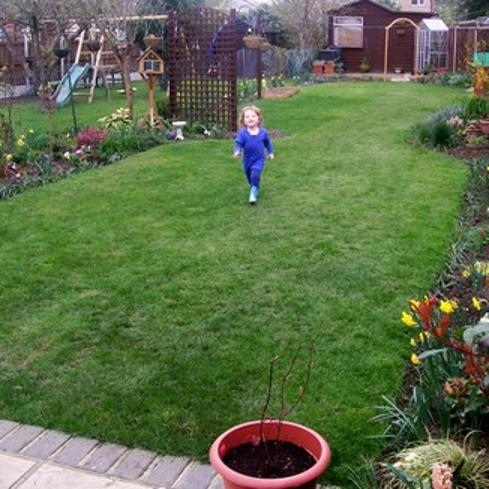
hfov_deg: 39.2
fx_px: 687
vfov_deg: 38.9
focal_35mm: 43
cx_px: 244
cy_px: 182
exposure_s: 1/93.1
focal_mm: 6
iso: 80
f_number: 2.7
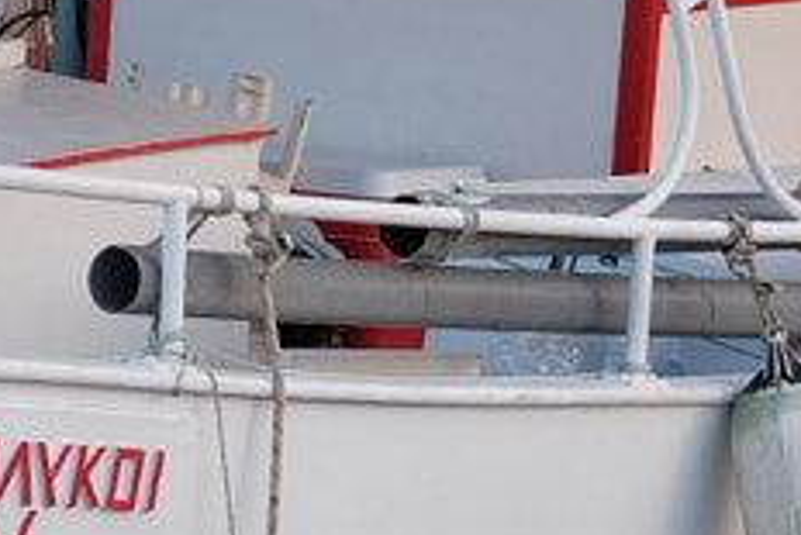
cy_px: -198
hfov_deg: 8.5
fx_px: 5365
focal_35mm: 241
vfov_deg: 5.7
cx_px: 145
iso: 200
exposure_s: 1/550
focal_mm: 23
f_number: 2
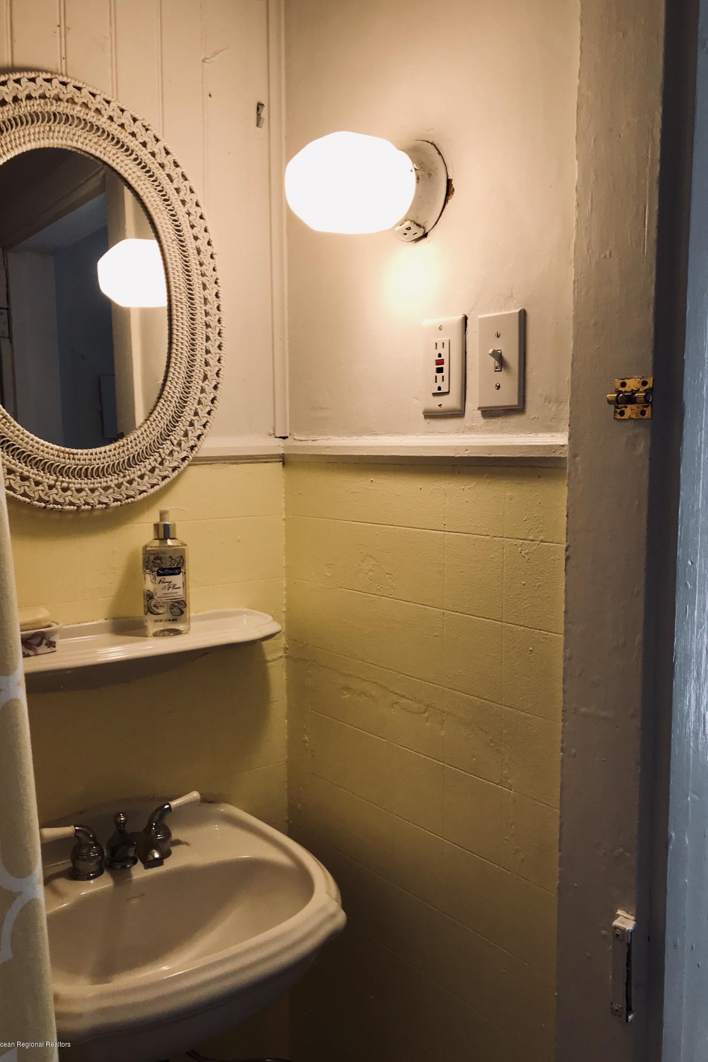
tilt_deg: -5.4
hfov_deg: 43.6
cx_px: 347
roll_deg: -0.7
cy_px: 532
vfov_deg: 61.9
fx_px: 885
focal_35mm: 30
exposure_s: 1/60
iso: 25
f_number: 1.8
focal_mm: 3.99
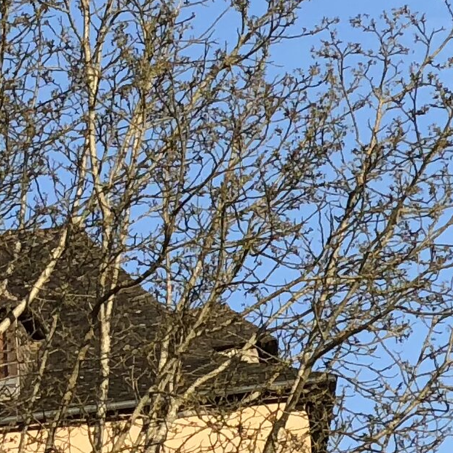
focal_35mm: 295
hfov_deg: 5.6
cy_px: 628
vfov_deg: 5.9
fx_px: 4368
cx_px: -840
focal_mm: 6
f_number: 2.4
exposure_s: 1/500
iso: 16
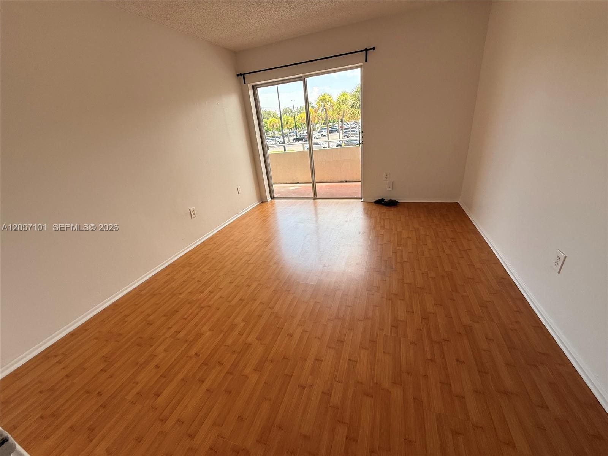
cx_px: 304
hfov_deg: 102.1
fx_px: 246
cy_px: 228
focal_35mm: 14
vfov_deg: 85.7
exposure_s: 1/160
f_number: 2.2
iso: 50
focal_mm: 2.22
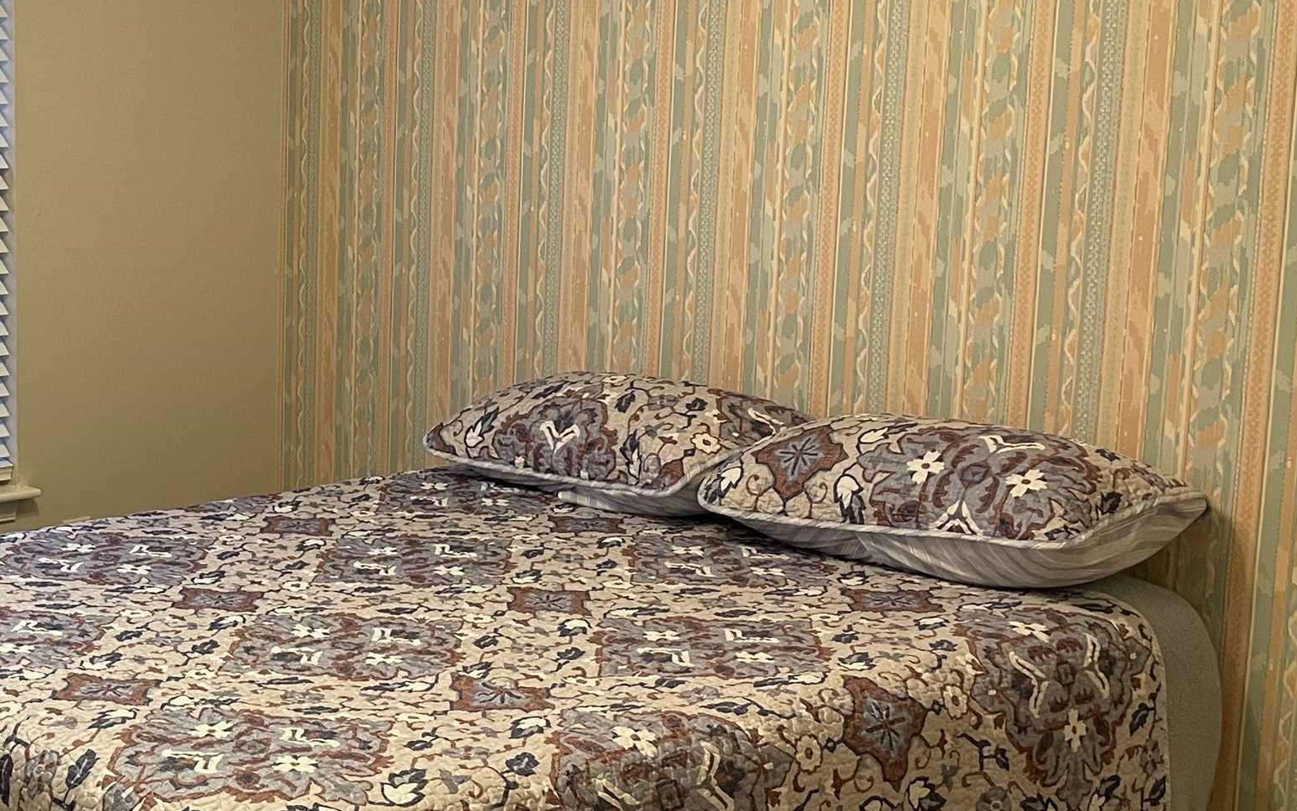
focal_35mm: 55
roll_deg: -0.2
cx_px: 19
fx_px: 1944
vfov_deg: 23.6
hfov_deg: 33.9
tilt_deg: -8.1
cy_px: 383
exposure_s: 1/60
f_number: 1.6
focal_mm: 4.2
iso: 80
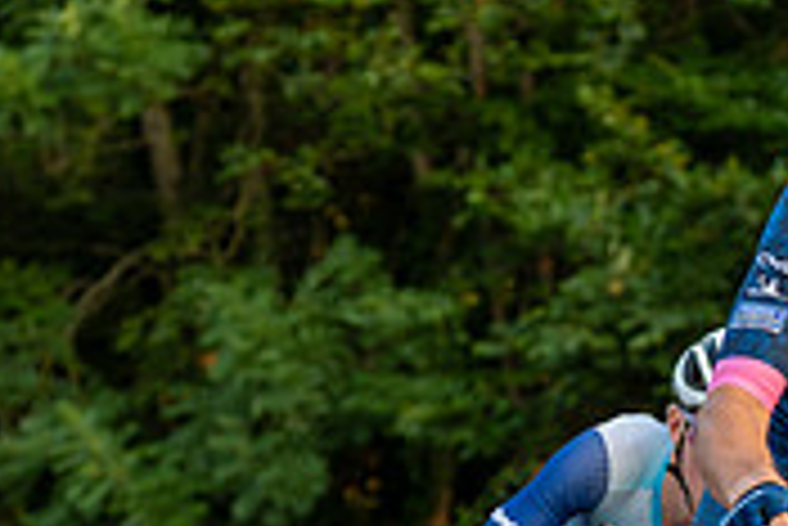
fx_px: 6353
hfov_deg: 7.1
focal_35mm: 290
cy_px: 784
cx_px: 897
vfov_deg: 4.7
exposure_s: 1/800
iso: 1000
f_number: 3.5
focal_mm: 70
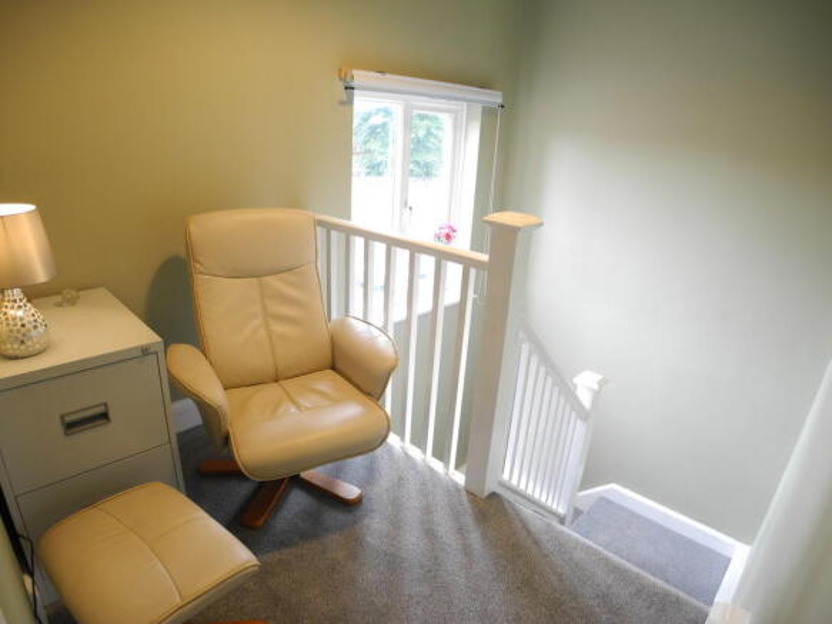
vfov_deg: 49.7
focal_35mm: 28
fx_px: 673
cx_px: 416
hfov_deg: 63.5
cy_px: 312
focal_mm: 6
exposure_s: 1/30
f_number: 2.8
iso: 198
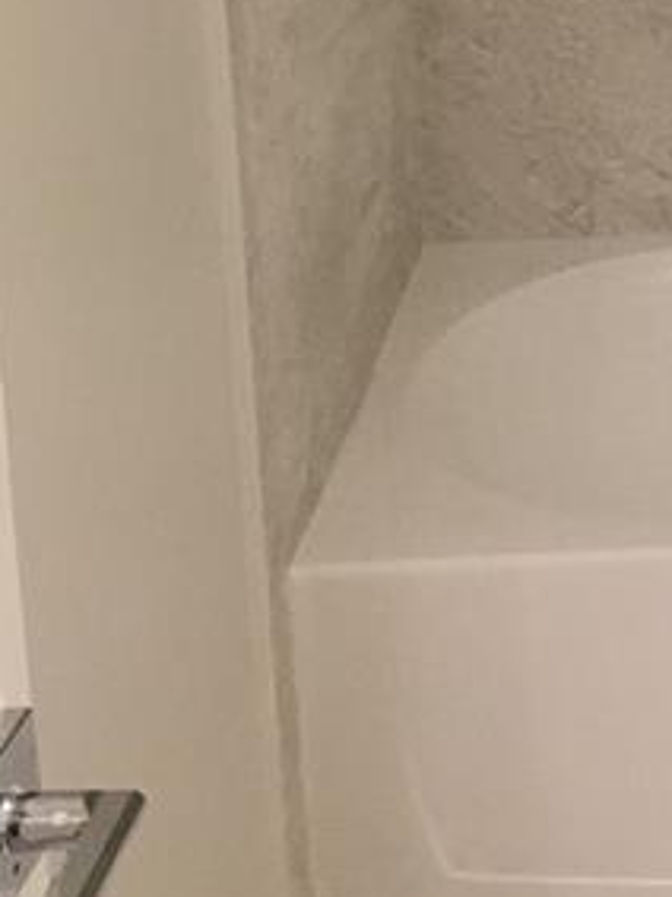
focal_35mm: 123
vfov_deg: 15.3
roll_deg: +0.6
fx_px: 3186
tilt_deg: -11.3
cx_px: 1214
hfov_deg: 11.2
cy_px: -250
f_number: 2.2
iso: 100
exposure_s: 1/30
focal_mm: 4.15
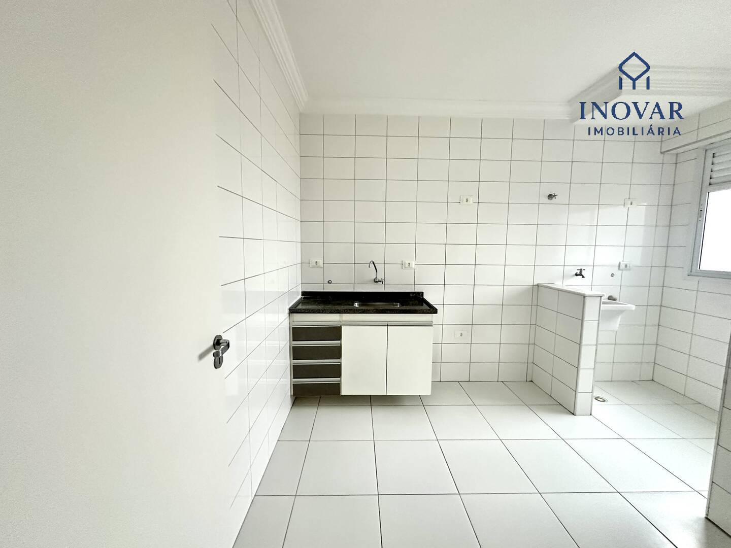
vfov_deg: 85.7
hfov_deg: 102.1
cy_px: 274
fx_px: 296
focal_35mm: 14
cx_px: 366
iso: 500
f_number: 2.2
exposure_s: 1/60
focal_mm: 2.22
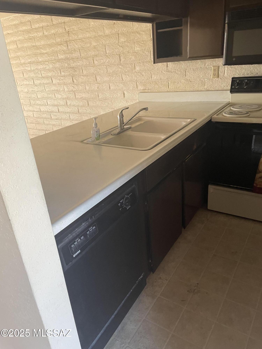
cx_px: 131
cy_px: 174
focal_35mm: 26
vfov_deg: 67.3
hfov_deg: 53.1
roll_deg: +5.3
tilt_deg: -23.7
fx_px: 262
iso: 160
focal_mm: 4.2
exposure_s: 1/60
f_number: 1.6
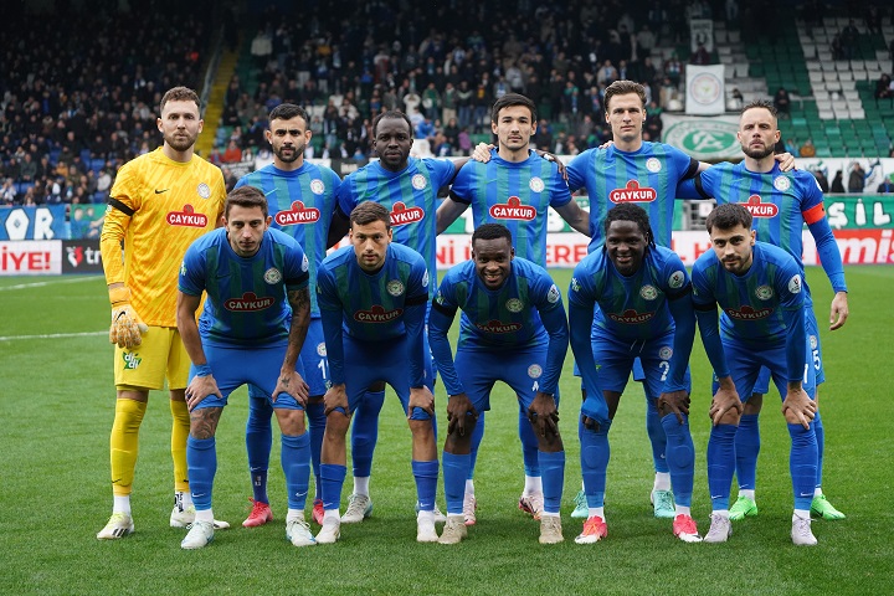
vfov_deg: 13.7
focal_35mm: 100
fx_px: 2483
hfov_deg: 20.4
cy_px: 298
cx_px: 447
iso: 3200
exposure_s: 1/2000
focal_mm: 100
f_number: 4.5
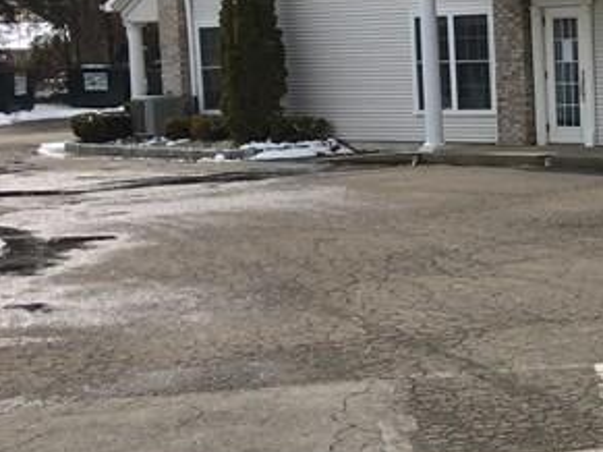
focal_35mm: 102
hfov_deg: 16.7
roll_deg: +0.5
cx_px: 1009
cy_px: 243
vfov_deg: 14.5
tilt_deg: -4.3
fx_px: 1776
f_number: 2.2
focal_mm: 4.15
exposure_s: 1/1672
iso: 25
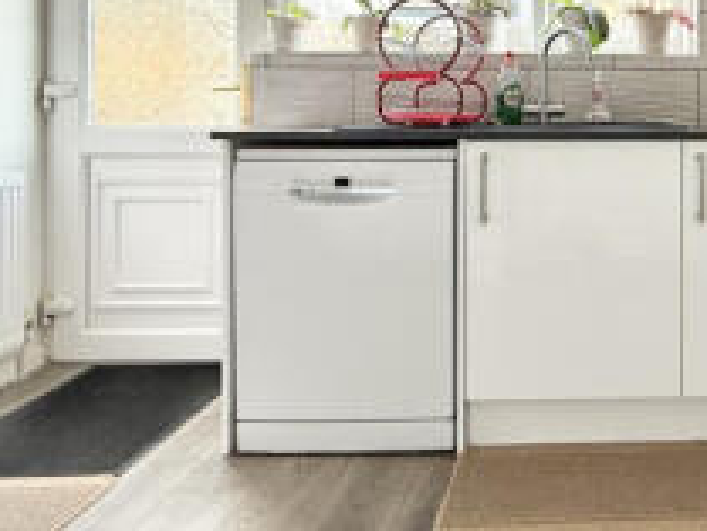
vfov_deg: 35.7
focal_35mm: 39
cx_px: 631
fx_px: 797
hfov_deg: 43.8
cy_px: 107
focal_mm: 2.22
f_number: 2.2
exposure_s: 1/99
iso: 80
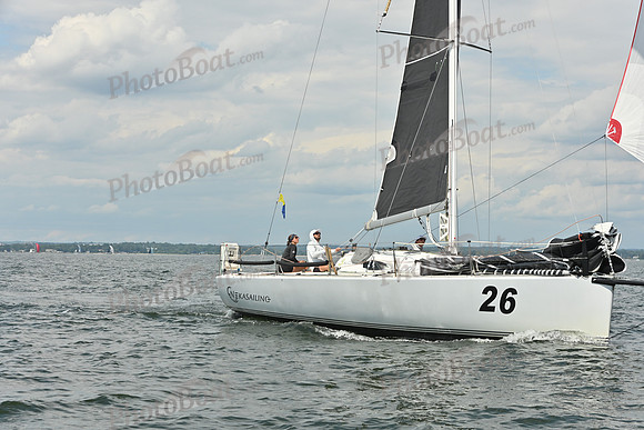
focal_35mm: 70
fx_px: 1252
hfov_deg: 28.8
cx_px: 322
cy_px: 215
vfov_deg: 19.5
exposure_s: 1/1250
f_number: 9
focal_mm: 70
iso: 320
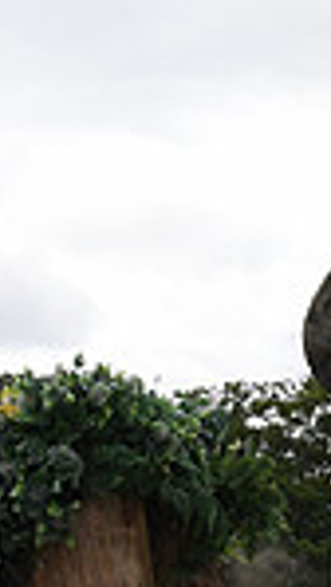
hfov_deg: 6.0
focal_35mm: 190
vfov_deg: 11.3
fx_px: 2960
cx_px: 894
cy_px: 506
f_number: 8
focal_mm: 31
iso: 2000
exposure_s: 1/4000
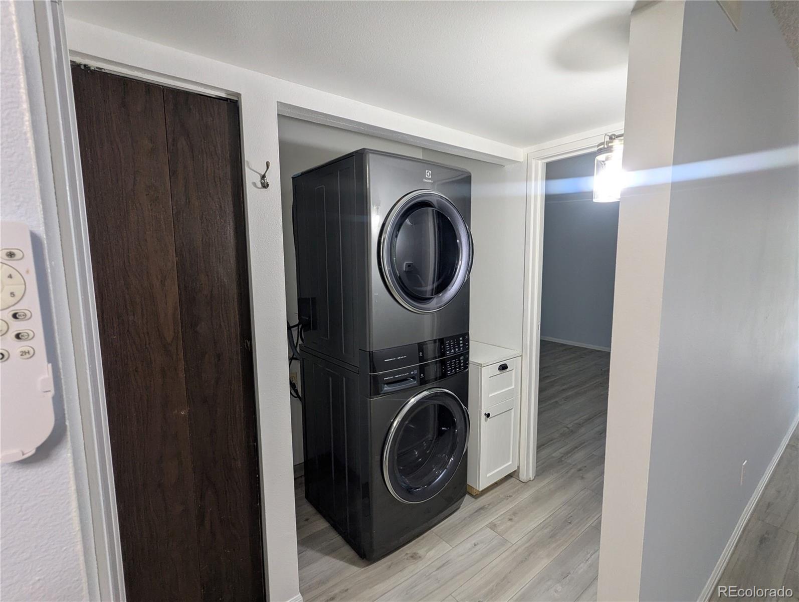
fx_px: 370
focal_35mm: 16
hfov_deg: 94.4
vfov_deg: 78.2
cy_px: 301
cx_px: 400
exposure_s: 1/24
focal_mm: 2.35
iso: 101
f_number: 2.2
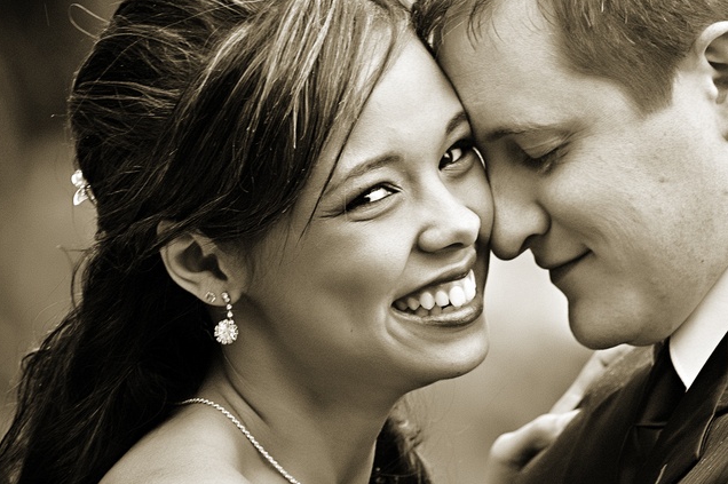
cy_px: 223
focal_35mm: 403
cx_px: 481
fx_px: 8143
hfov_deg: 5.1
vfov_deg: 3.4
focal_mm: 190
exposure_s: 1/160
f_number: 6.3
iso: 1000
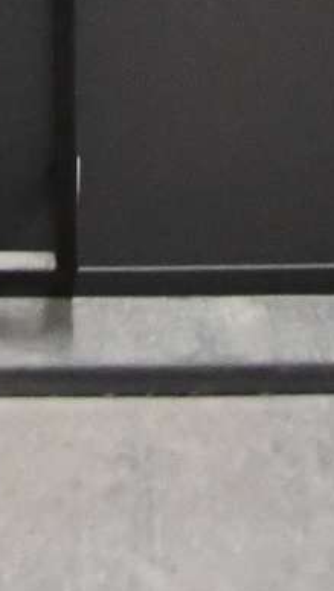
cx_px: 168
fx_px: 1429
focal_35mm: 91
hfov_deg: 13.3
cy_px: -880
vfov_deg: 14.2
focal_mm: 10
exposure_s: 1/60
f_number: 3.5
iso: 4500
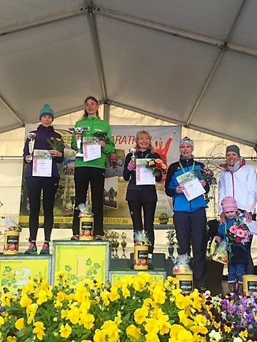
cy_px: 171
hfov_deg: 48.2
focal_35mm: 29
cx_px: 128
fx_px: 287
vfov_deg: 61.7
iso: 32
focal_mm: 4.15
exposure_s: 1/425
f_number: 2.2
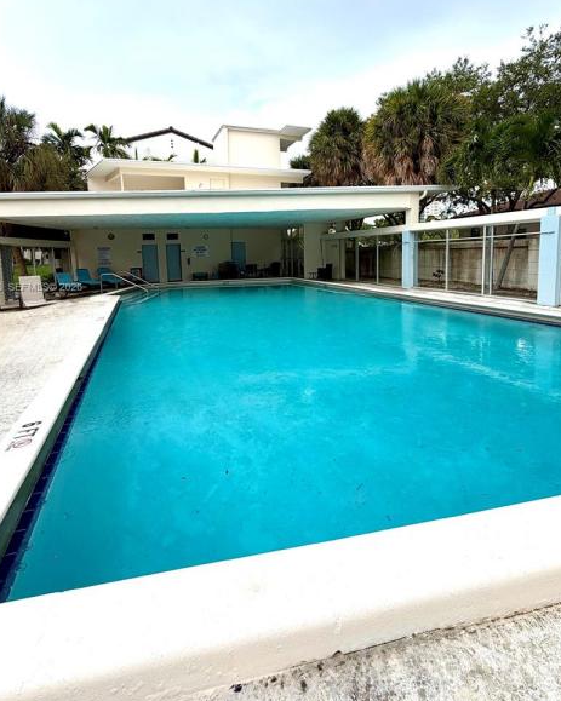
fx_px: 353
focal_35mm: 17
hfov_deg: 76.9
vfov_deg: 88.8
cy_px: 288
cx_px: 275
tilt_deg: -4.8
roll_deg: +1.8
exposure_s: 1/770
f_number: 2.2
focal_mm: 2.22
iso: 25
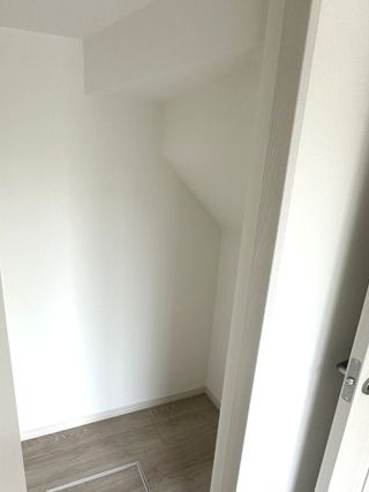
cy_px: 258
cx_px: 140
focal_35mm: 21
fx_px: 299
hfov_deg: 62.6
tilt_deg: -17.5
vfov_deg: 79.0
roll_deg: -1.5
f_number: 2.2
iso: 64
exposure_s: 1/99
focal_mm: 2.22
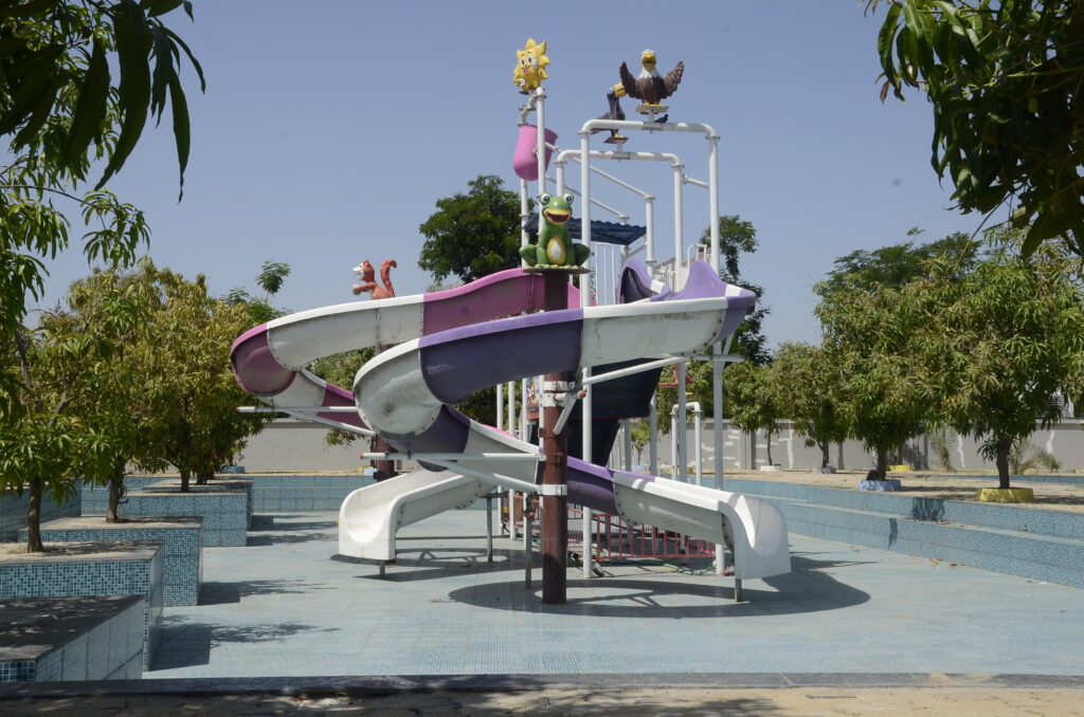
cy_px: 358
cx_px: 542
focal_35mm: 42
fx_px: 1262
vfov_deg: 31.7
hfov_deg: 46.5
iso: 250
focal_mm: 28
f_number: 18
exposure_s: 1/200
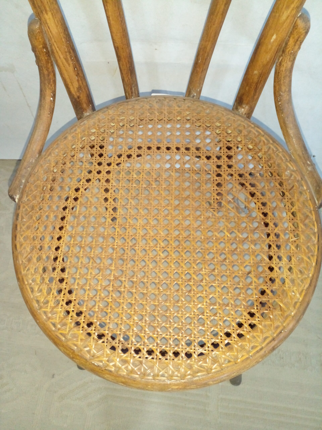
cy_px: 215
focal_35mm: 27
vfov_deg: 65.3
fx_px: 335
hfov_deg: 51.4
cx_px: 161
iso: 250
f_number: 1.9
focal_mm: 3.6
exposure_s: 1/33.3
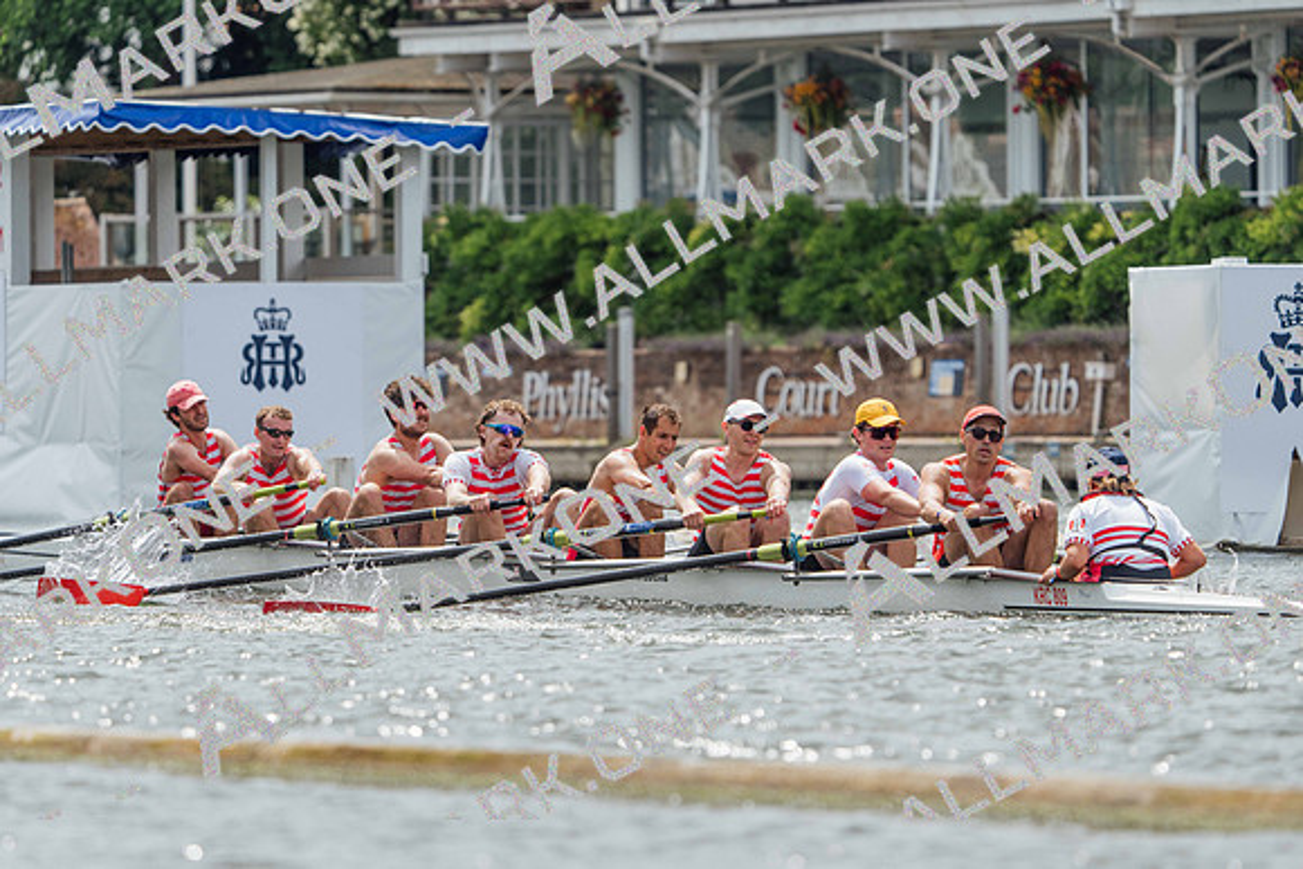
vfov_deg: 3.9
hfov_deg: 5.9
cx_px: 652
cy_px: 434
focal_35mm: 350
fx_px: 12670
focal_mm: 350
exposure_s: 1/1600
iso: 500
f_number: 6.3
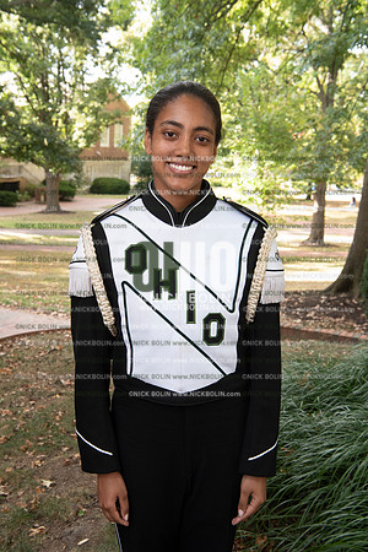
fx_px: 705
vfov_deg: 42.7
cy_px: 276
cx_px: 184
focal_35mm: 46
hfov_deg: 29.2
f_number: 8
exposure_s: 1/100
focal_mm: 46
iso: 800
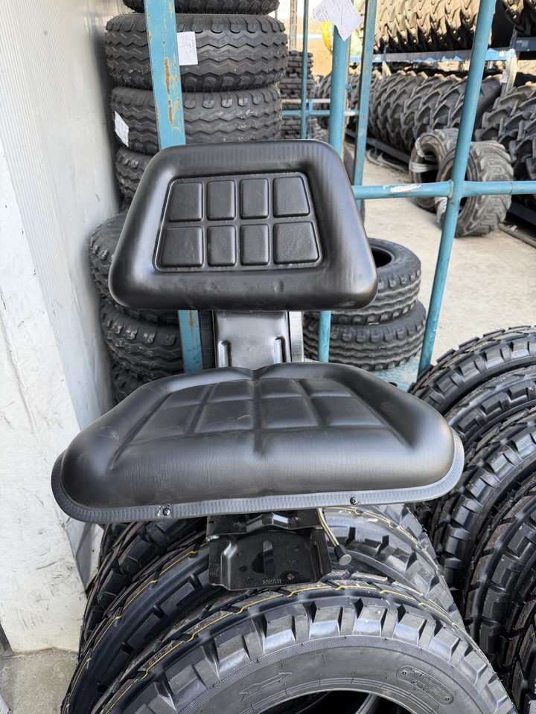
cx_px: 268
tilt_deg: -28.9
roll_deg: -0.7
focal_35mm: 24
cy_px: 357
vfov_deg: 71.6
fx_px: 495
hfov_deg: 56.8
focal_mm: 6.76
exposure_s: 1/121
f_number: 1.78
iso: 80
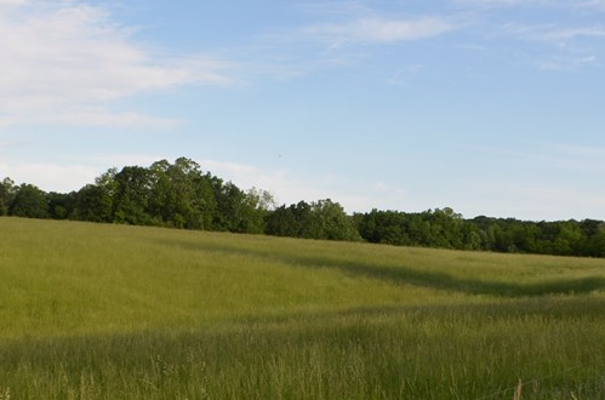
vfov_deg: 18.8
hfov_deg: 28.1
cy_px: 210
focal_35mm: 72
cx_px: 270
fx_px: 1207
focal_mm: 22
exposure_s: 1/200
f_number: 7.1
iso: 100
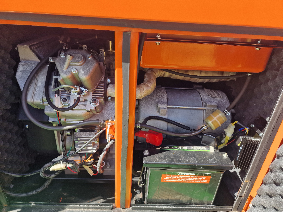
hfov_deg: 73.9
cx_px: 142
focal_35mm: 23
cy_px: 106
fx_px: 188
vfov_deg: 58.9
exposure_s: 1/217
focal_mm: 6.4
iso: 50
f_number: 1.8
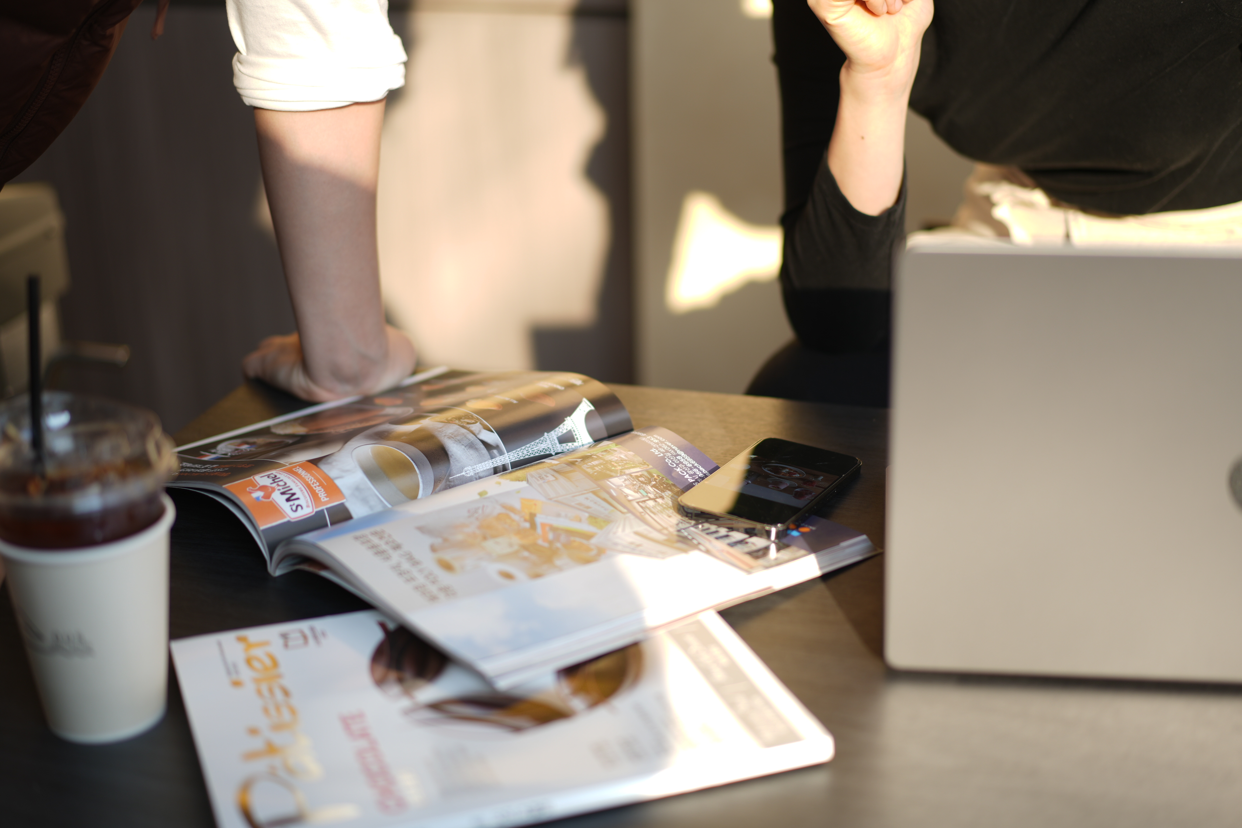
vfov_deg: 24.6
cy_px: 414
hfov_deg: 36.2
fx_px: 1897
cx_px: 621
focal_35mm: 55
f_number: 1.8
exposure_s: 1/160
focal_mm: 55
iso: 64
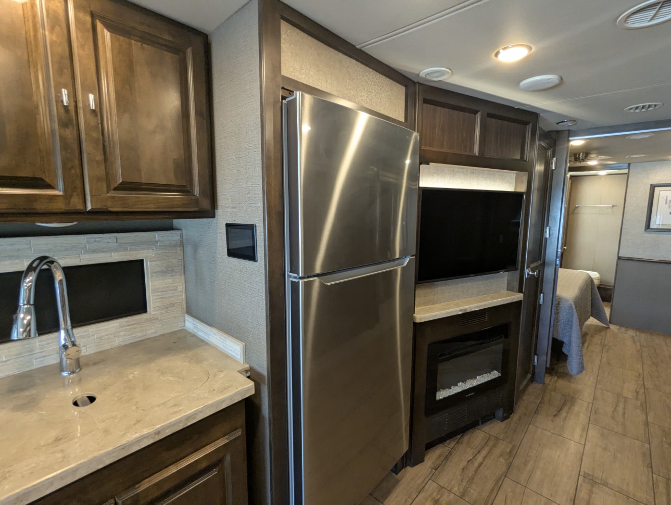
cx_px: 336
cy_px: 252
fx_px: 311
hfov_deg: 94.4
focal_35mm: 16
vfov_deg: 78.2
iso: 310
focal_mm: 2.35
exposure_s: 1/72.1
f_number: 2.2
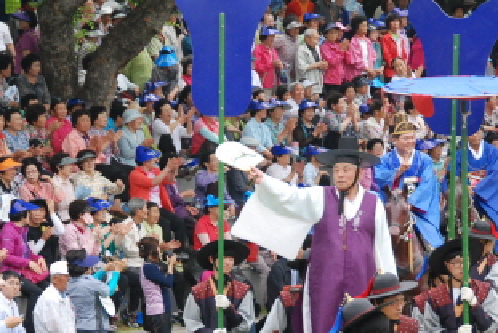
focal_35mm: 217
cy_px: 187
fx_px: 3005
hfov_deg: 9.5
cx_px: 267
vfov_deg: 6.3
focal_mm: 90
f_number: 7.1
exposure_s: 1/800
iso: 800
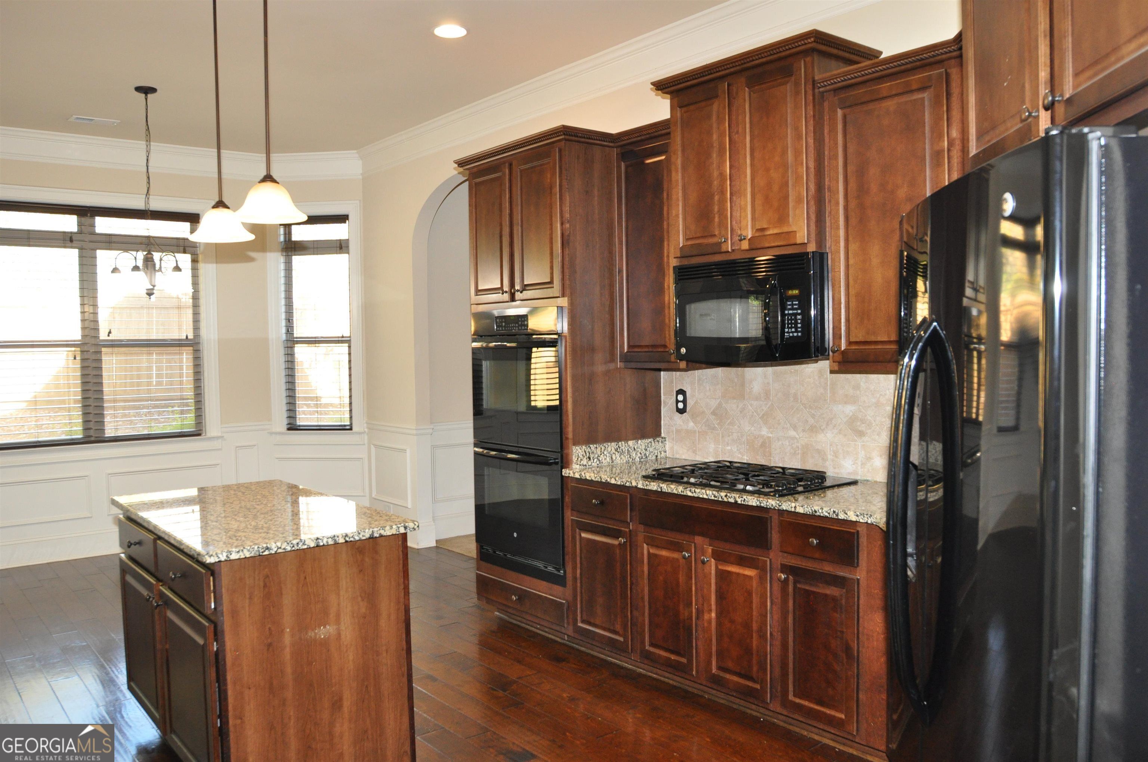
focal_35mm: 27
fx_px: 860
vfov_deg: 47.8
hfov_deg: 67.4
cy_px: 381
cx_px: 574
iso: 800
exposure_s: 1/60
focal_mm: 18
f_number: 4
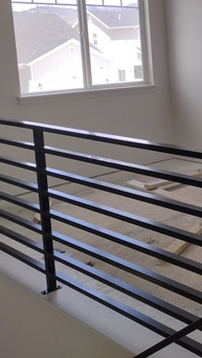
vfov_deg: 37.4
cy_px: 117
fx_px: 522
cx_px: 280
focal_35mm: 55
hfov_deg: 19.7
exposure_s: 1/528
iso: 100
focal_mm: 4.71
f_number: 1.7
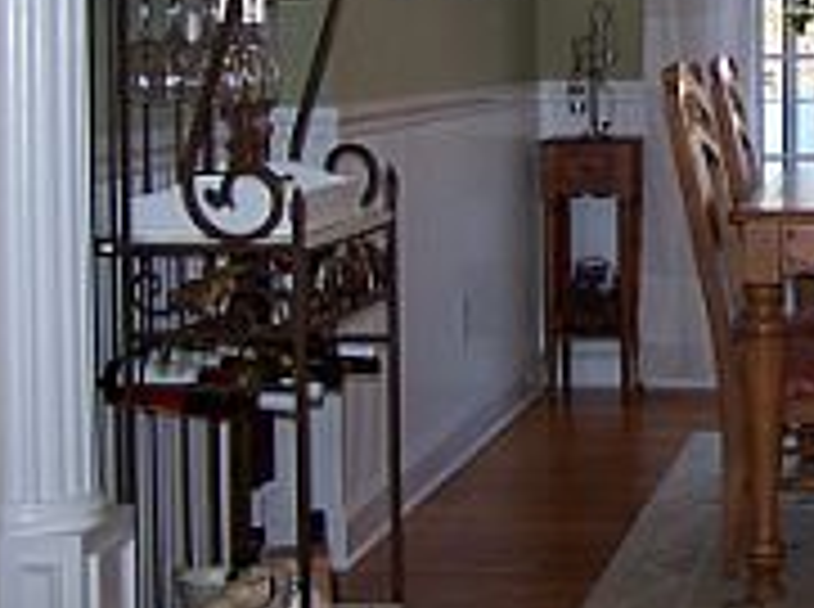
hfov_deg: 17.9
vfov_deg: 14.1
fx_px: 2417
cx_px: 1039
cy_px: 34
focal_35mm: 103
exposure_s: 1/60
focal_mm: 6.3
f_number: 2.8
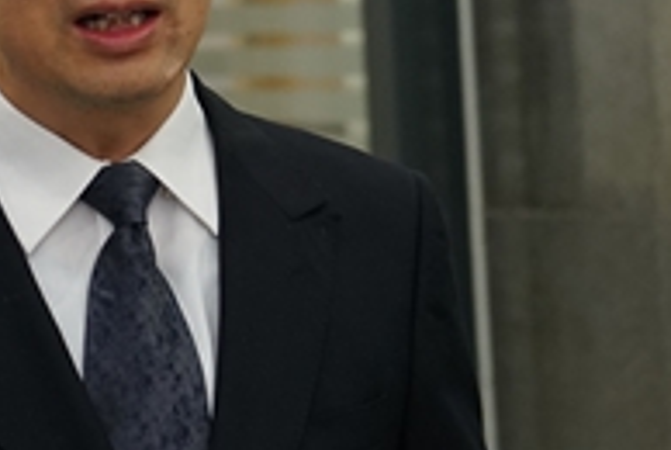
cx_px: -128
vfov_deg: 5.6
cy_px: -213
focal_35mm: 245
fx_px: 4573
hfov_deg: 8.3
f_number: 2.8
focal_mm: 50
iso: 1000
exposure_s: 1/60
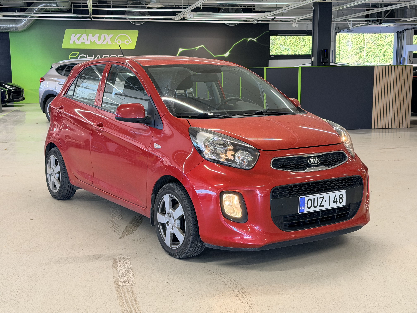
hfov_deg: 39.7
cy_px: 156
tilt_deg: -9.2
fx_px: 578
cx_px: 208
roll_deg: +0.7
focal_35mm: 48
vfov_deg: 30.3
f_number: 1.78
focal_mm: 6.76
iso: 100
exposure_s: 1/100
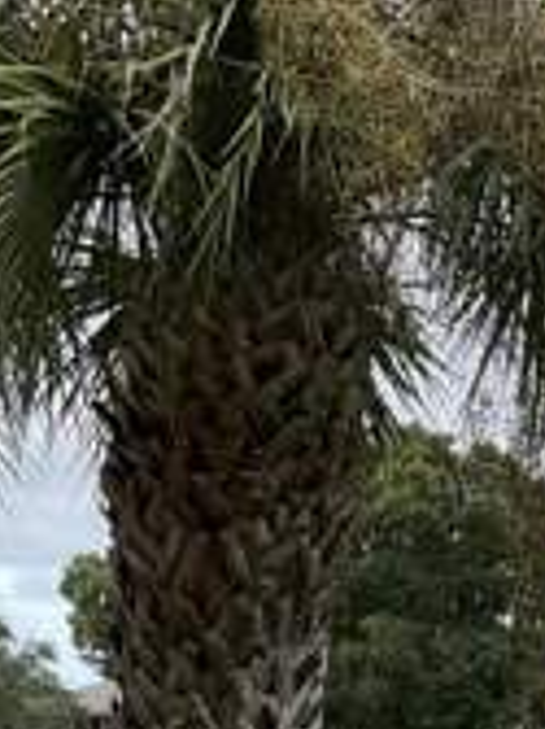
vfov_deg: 15.6
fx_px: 2333
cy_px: 1248
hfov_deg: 13.2
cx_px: 471
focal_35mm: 111
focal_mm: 3
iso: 25
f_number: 1.8
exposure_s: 1/122
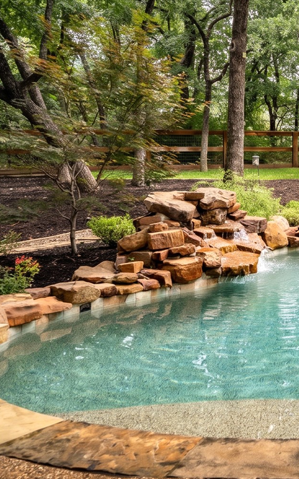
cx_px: 419
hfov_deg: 20.8
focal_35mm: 55
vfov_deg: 36.4
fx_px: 717
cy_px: 144
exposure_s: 1/125
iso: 400
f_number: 7.1
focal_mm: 25
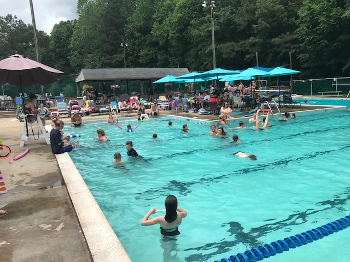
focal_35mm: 28
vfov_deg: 49.7
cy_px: 131
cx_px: 175
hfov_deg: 63.4
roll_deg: +4.6
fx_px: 283
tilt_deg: -11.1
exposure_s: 1/1350
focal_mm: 3.99
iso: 20
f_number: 1.8
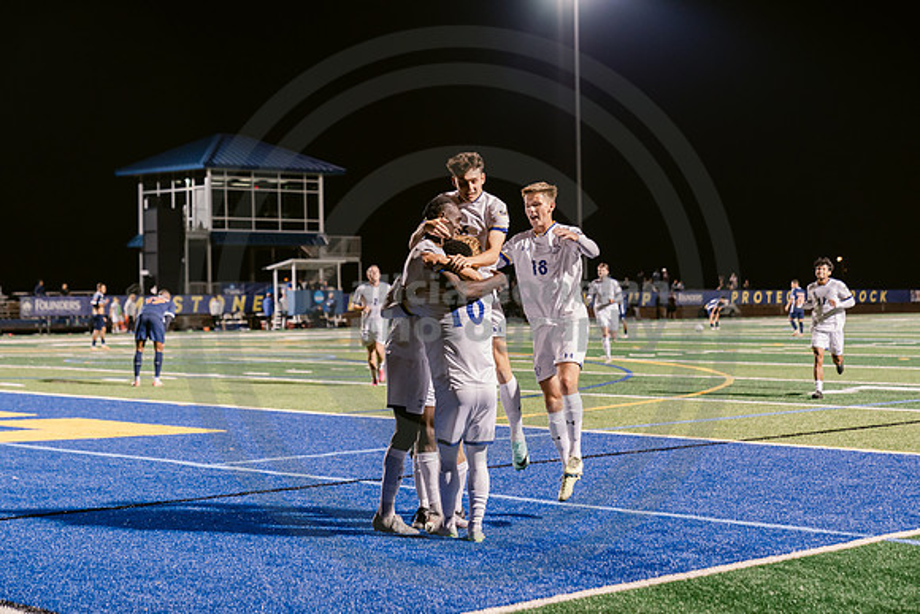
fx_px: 1789
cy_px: 307
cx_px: 460
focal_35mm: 70
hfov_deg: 28.8
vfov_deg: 19.5
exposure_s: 1/250
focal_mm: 70
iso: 2500
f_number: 3.2
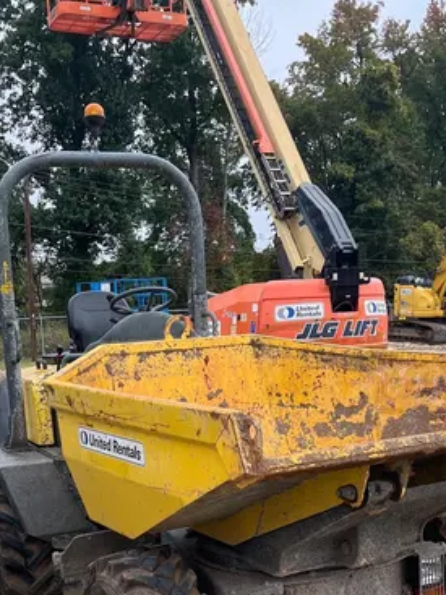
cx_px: 193
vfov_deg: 35.6
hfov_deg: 28.0
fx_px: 894
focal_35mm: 52
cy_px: 477
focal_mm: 5.1
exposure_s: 1/577
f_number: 1.6
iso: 50
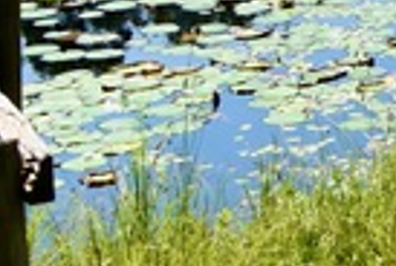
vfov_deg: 5.4
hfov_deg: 7.3
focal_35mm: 237
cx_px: 1335
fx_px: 2613
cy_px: -575
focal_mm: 20
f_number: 6.3
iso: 250
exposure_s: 1/640
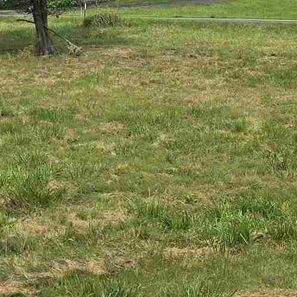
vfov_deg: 13.6
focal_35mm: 125
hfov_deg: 13.3
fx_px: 1213
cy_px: -37
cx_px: -123
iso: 12
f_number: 1.7
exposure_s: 1/654
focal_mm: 6.3
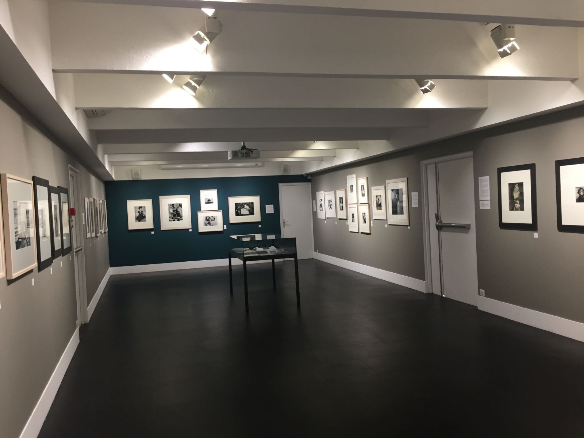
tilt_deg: -1.0
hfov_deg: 61.7
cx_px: 292
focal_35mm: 29
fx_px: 489
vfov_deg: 48.2
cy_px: 219
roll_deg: +1.9
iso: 125
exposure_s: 1/33
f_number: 2.2
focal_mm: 4.15
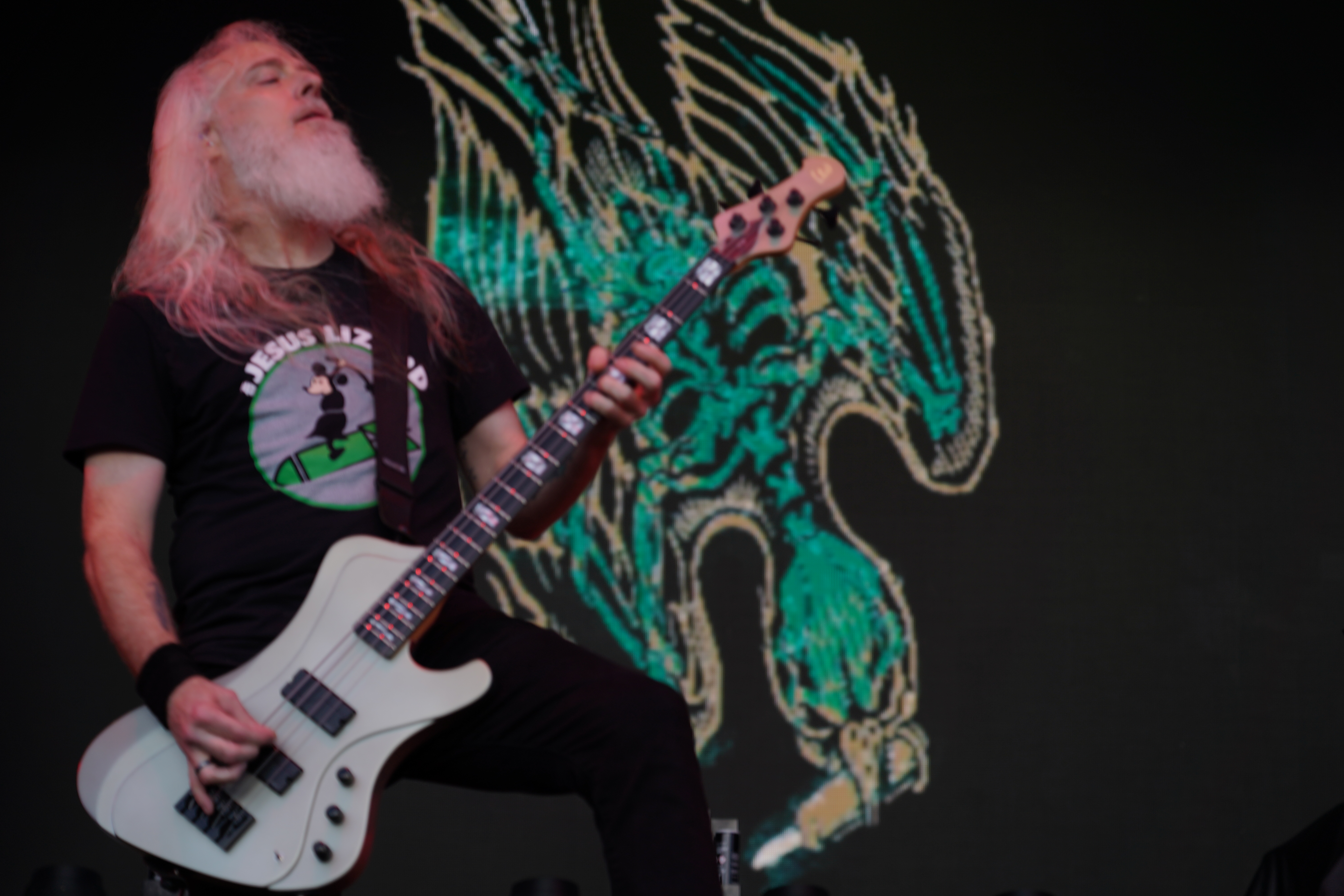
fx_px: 3658
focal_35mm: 98
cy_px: 448
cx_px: 672
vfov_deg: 14.0
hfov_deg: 20.8
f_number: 4.5
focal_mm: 98
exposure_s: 1/100
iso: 125
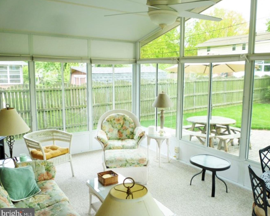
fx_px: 248
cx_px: 146
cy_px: 109
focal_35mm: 31
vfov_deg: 47.1
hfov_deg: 57.1
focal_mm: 5.2
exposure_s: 1/50
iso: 80
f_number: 3.3
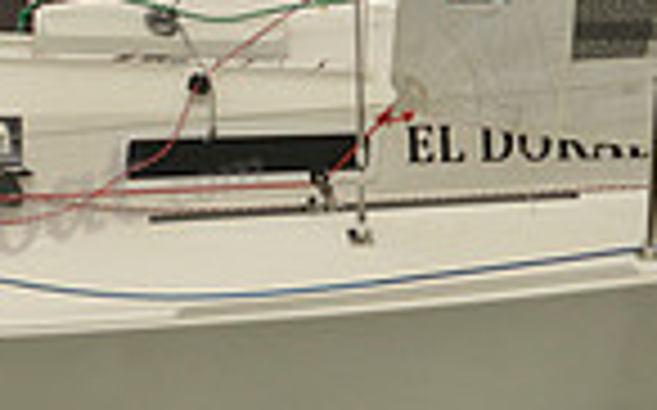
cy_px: 65
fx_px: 15924
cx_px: -598
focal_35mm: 890
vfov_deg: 1.5
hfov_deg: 2.4
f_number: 7.1
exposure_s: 1/1250
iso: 400
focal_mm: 220
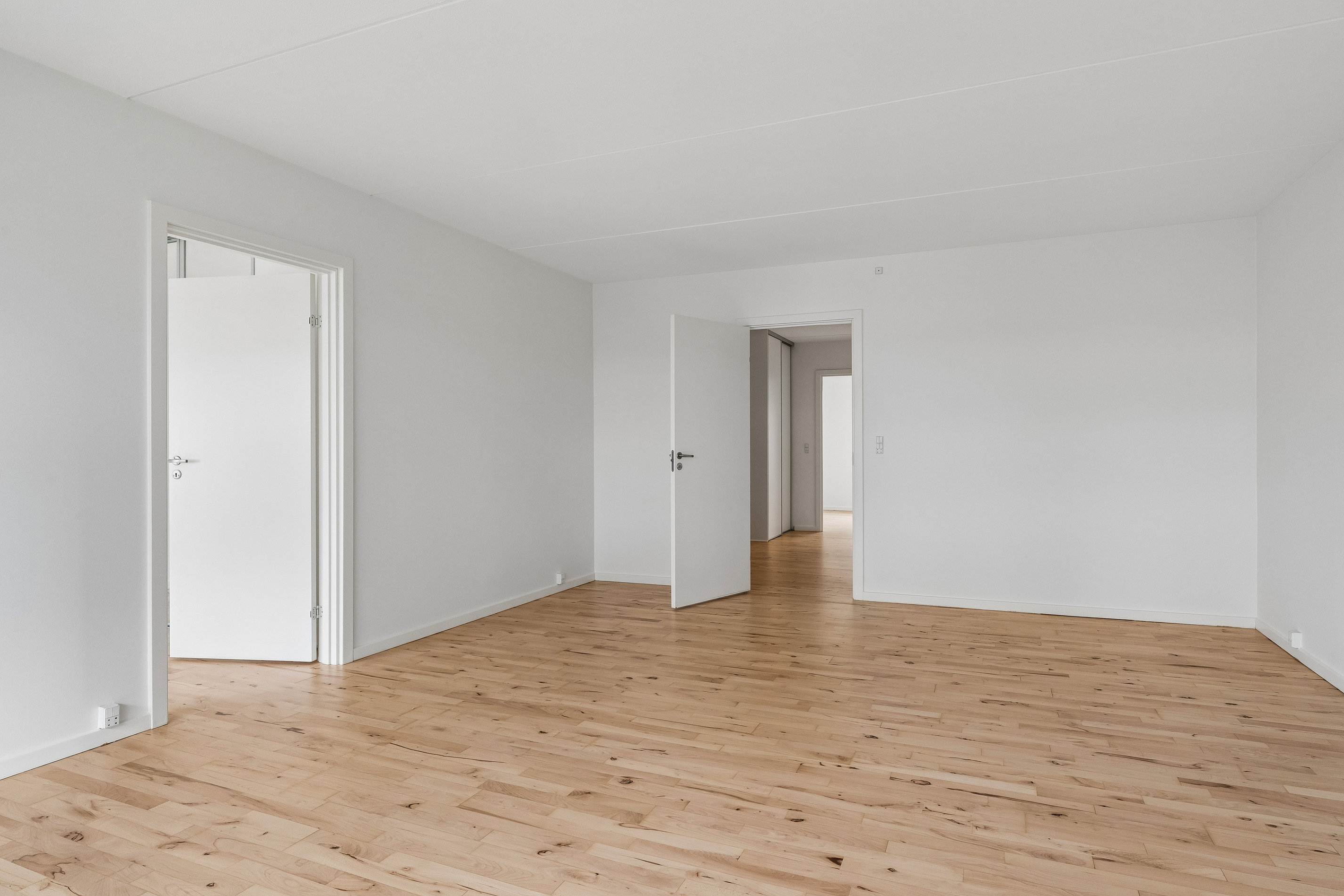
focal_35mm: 19
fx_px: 709
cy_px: 464
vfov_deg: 64.5
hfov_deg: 86.9
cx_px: 693
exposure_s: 1/10
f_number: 10
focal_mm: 18
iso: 1000
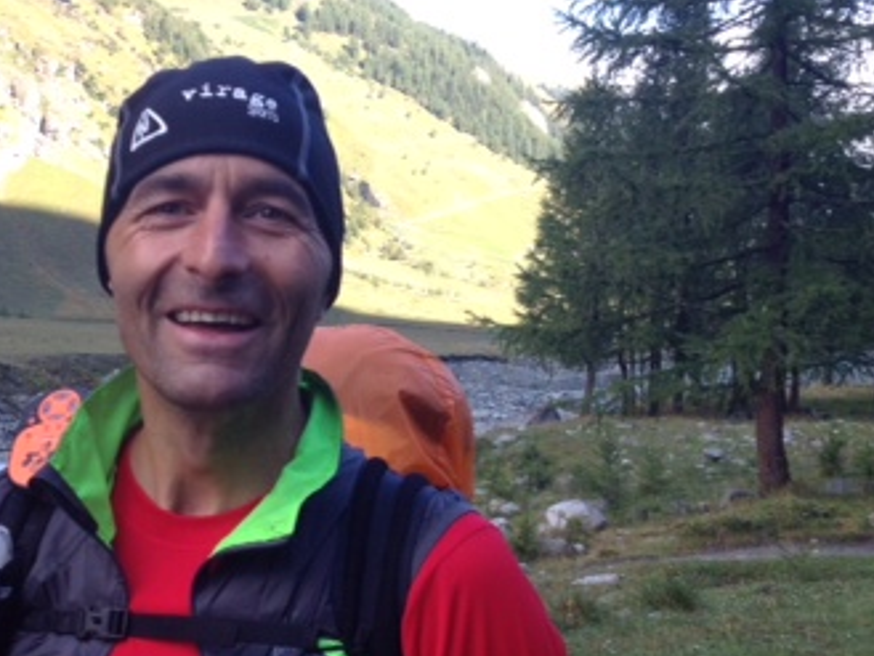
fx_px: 1718
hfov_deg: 28.3
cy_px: 329
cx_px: 284
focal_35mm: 68
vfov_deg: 21.6
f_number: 2.4
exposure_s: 1/284
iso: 64
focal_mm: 4.28
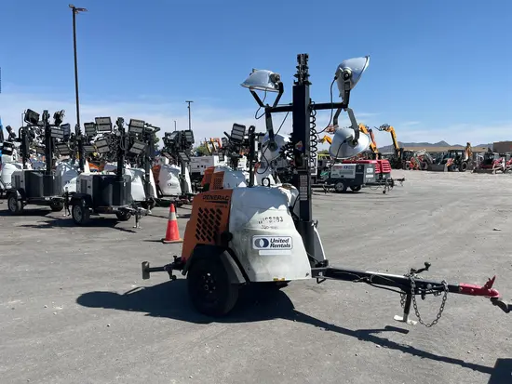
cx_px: 256
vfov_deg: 53.1
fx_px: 385
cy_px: 192
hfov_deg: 67.3
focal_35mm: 26
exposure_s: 1/4149
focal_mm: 5.1
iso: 50
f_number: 1.6
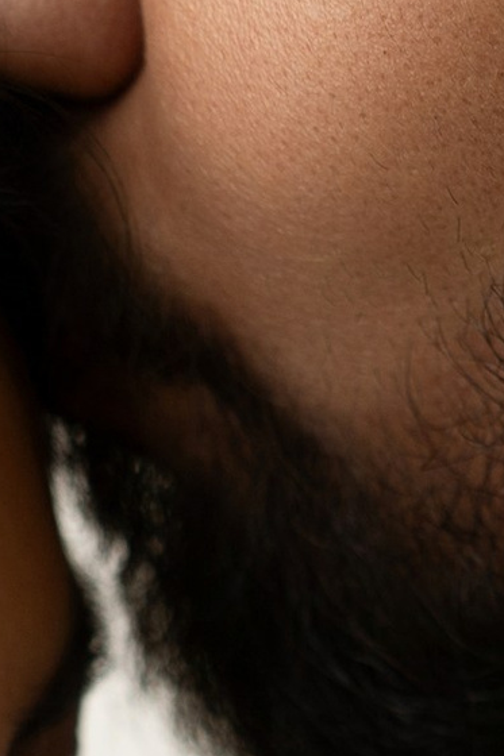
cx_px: 312
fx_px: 5043
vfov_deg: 8.1
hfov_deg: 5.7
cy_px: 1592
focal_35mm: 240
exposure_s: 1/160
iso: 100
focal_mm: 35
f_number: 2.8
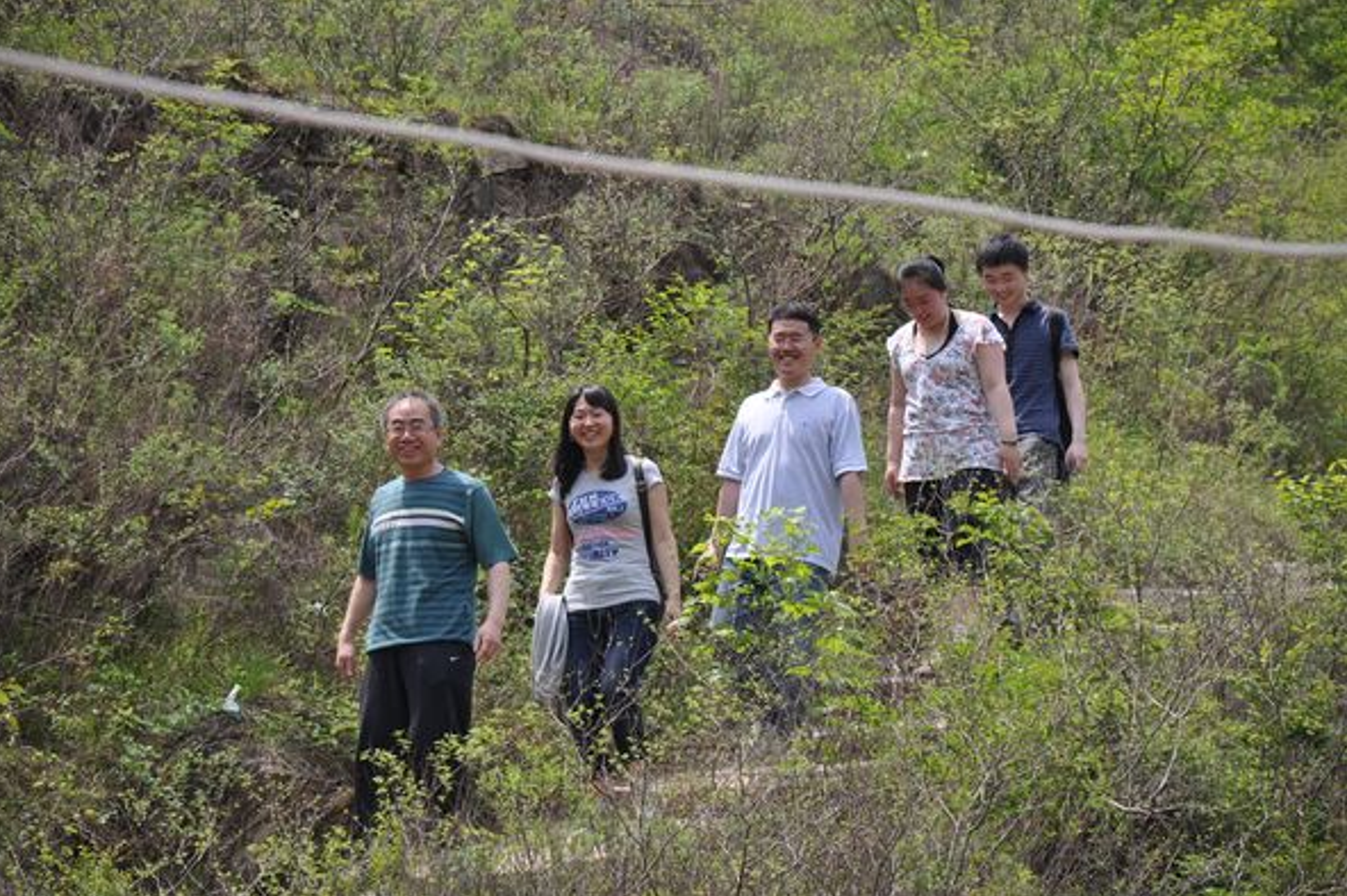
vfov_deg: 8.6
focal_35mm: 160
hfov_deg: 12.9
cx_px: 669
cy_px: 450
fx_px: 5965
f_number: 5.6
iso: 200
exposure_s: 1/500
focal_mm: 105
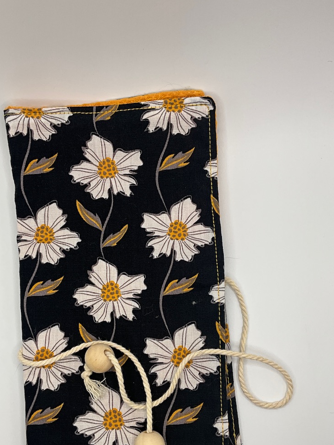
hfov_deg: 37.7
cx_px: 147
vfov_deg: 48.6
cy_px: 271
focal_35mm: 38
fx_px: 489
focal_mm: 3
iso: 20
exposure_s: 1/226
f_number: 1.8
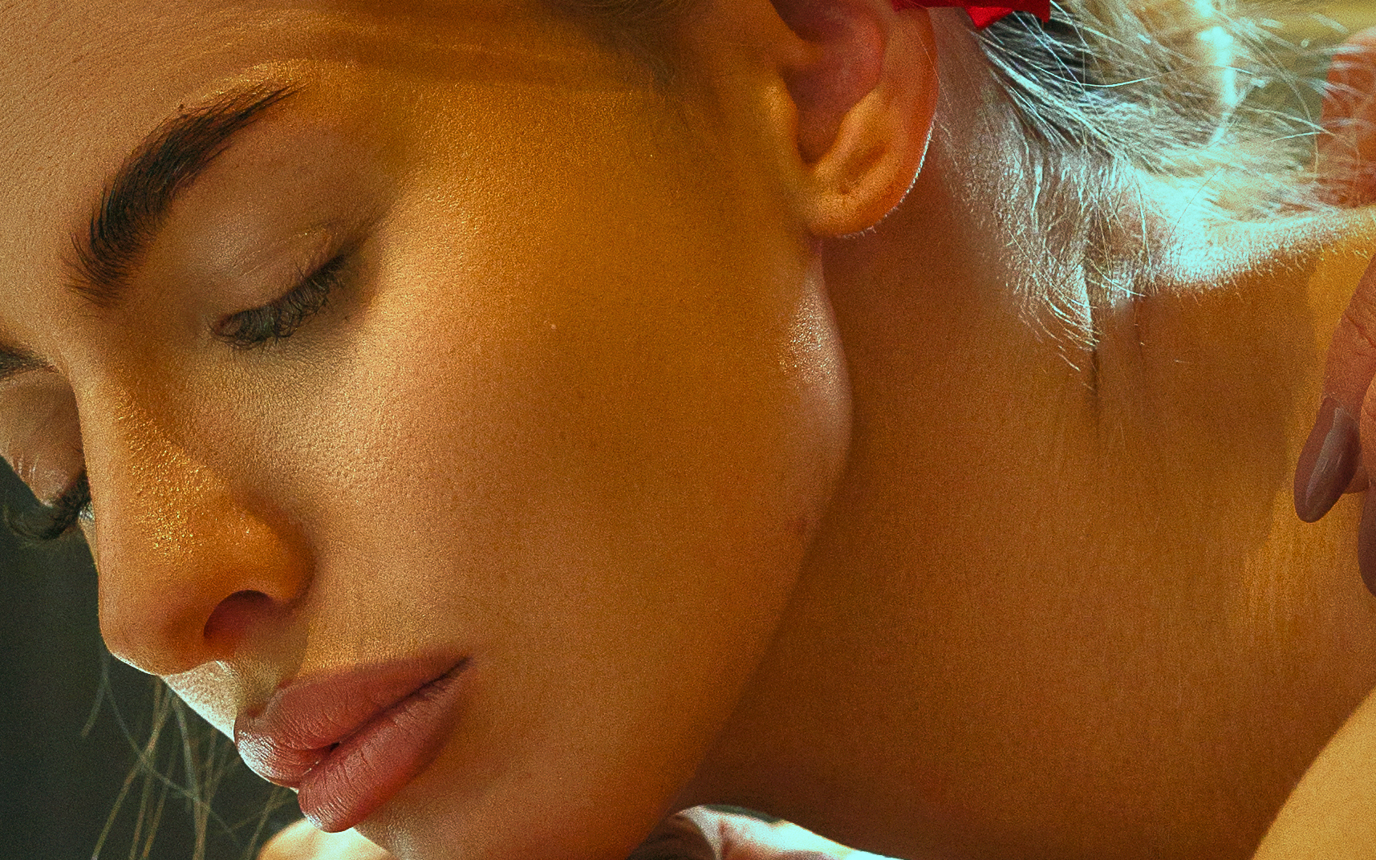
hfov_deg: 6.9
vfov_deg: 4.3
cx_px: 853
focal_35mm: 303
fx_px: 11363
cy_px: 728
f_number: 5
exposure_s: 1/100
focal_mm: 85
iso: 800
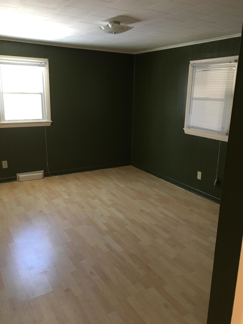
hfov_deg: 48.2
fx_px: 271
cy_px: 162
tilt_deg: -13.2
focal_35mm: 29
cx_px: 122
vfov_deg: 61.7
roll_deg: -0.6
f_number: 2.2
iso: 50
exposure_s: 1/15
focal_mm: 4.15
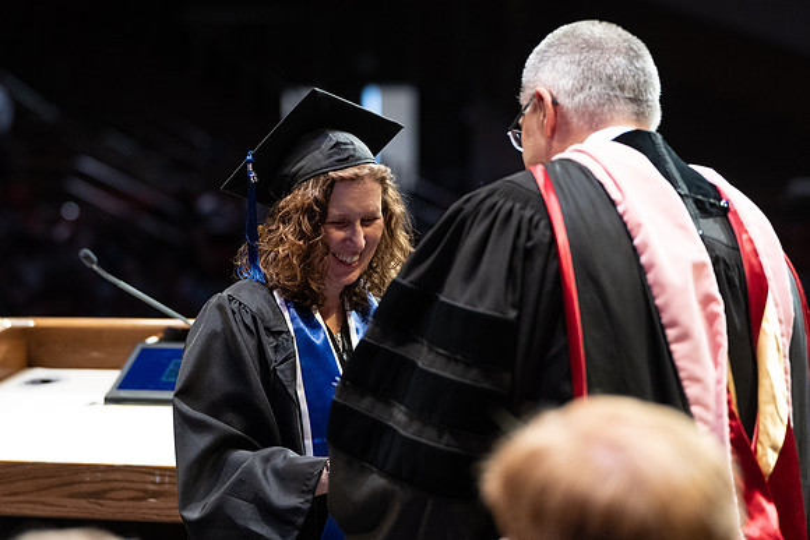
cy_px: 242
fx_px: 3020
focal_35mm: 134
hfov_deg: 15.3
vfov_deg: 10.2
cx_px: 294
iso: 2500
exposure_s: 1/400
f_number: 3.2
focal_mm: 105
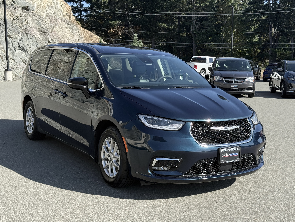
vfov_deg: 30.3
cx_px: 148
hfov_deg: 39.7
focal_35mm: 48
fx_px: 409
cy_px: 111
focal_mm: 6.76
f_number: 1.78
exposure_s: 1/2342
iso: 100
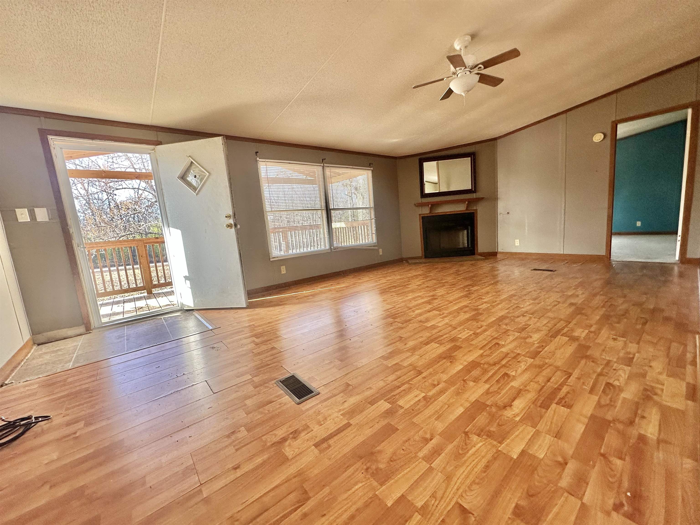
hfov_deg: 102.1
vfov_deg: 85.7
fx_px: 283
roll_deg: +4.7
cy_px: 262
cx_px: 350
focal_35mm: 14
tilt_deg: -7.1
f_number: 2.2
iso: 100
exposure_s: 1/99
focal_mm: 2.22
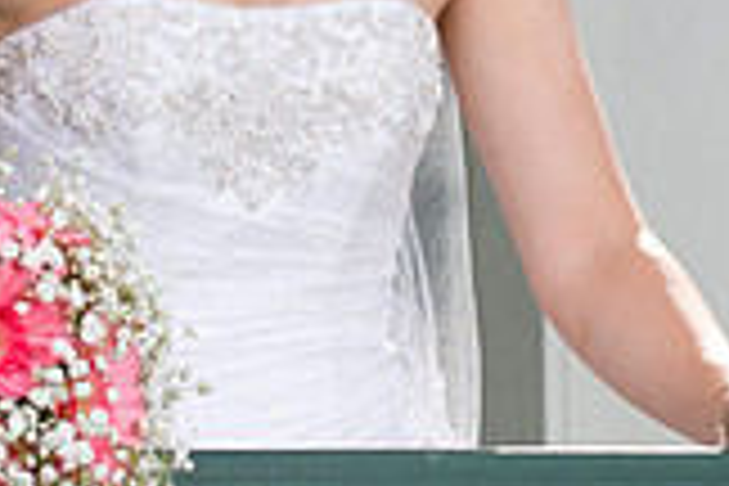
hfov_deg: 5.5
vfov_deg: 3.6
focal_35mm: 377
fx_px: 7634
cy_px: -225
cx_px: 99
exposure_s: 1/160
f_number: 5.6
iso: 250
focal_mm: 105
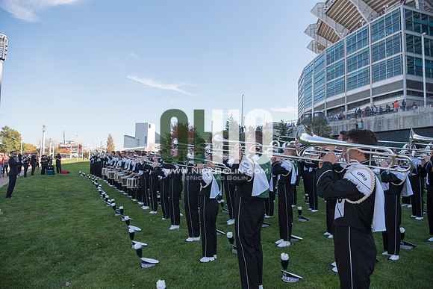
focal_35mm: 24
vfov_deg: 53.2
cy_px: 144
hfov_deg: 73.7
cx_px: 216
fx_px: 289
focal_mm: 24
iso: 400
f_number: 5
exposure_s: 1/1250
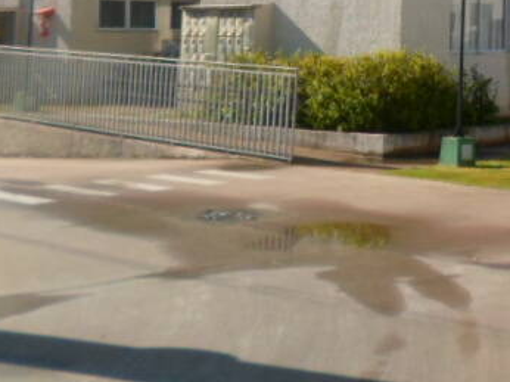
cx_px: 582
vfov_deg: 18.5
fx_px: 1089
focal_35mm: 74
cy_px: -114
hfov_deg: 24.3
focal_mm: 4.5
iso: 80
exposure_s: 1/1500
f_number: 2.5
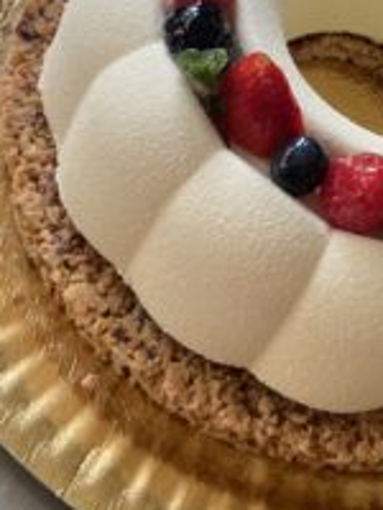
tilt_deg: -51.8
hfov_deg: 22.1
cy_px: 59
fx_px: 959
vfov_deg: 28.7
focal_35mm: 65
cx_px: 338
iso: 125
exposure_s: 1/108
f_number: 1.8
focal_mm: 4.25
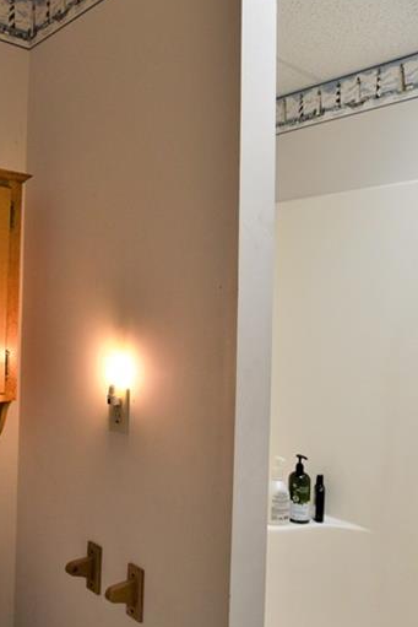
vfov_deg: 61.9
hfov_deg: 41.8
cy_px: 323
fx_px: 522
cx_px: 86
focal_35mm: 30
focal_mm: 10
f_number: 4.5
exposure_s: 1/80
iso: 400
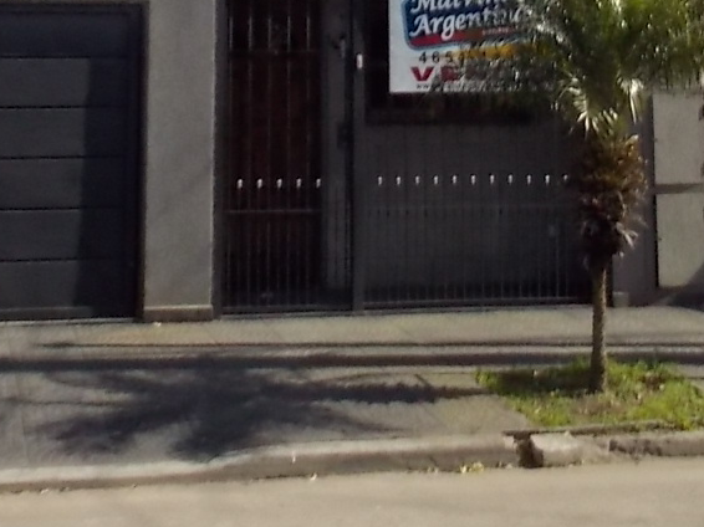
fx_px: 1667
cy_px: -185
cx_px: 300
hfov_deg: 23.8
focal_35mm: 82
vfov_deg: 16.8
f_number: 3.3
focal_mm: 4.1
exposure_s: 1/250
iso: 160
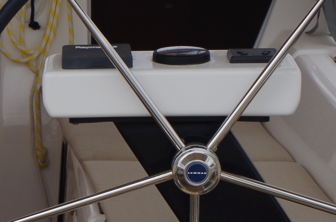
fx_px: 1564
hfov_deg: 11.7
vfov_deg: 8.1
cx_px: -167
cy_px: 221
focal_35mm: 168
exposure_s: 1/125
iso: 100
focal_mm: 24.38
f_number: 11
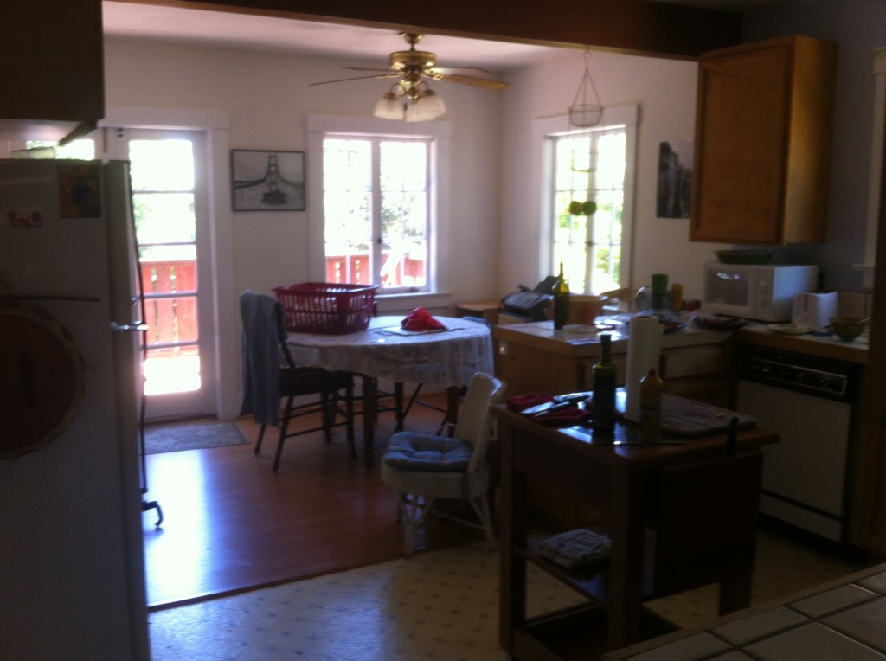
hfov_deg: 52.7
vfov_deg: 40.6
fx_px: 894
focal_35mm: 35
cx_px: 443
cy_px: 330
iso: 80
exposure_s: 1/25
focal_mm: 3.85
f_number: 2.8
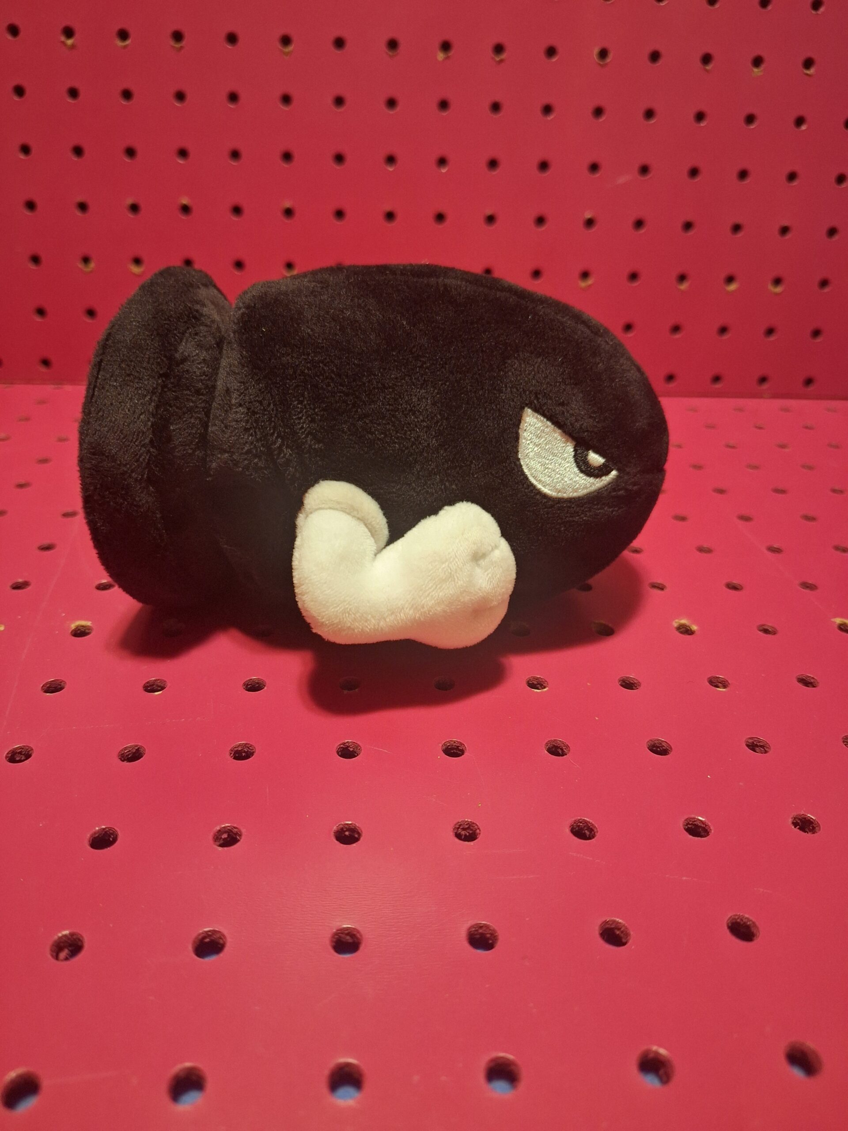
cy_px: 566
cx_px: 424
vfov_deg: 73.9
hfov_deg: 58.9
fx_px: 751
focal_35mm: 23
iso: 320
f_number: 1.8
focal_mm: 5.54
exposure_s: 1/24
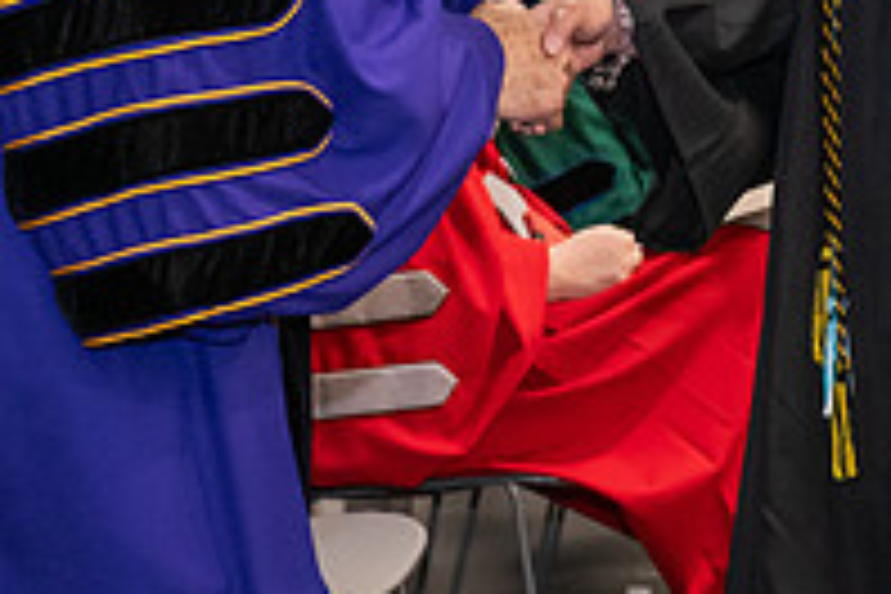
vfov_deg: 7.0
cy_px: -236
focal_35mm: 193
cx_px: 513
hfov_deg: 10.7
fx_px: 4776
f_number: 5
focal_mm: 66
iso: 2500
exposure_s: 1/125
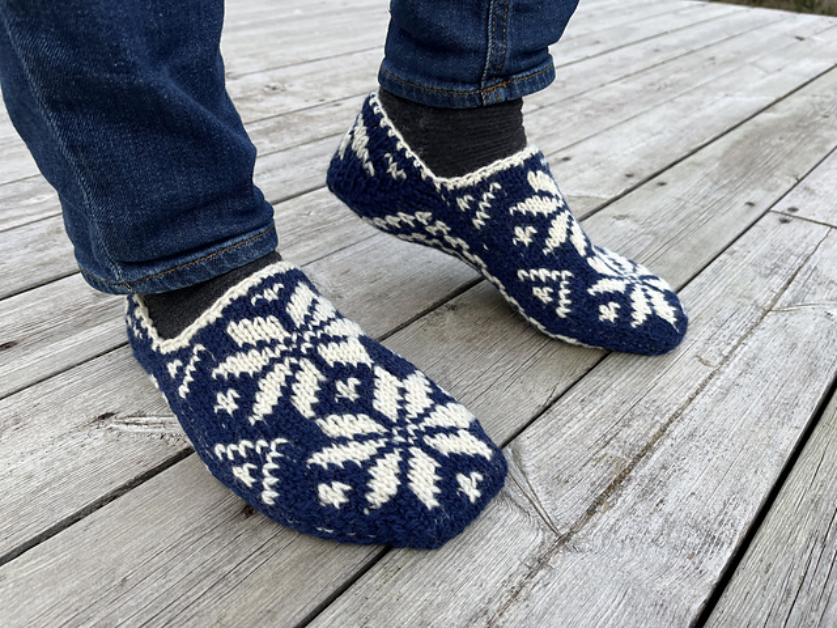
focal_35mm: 26
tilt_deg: -33.0
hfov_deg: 67.3
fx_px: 629
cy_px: 314
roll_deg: -1.0
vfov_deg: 53.1
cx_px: 418
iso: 50
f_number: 1.6
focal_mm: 5.1
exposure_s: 1/399
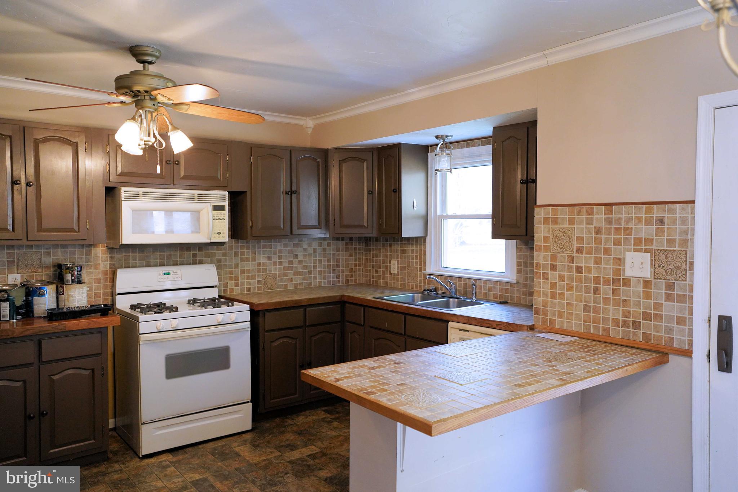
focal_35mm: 28
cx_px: 369
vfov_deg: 46.4
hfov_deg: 65.5
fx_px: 574
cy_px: 246
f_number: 2.8
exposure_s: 1/160
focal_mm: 28
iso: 2500
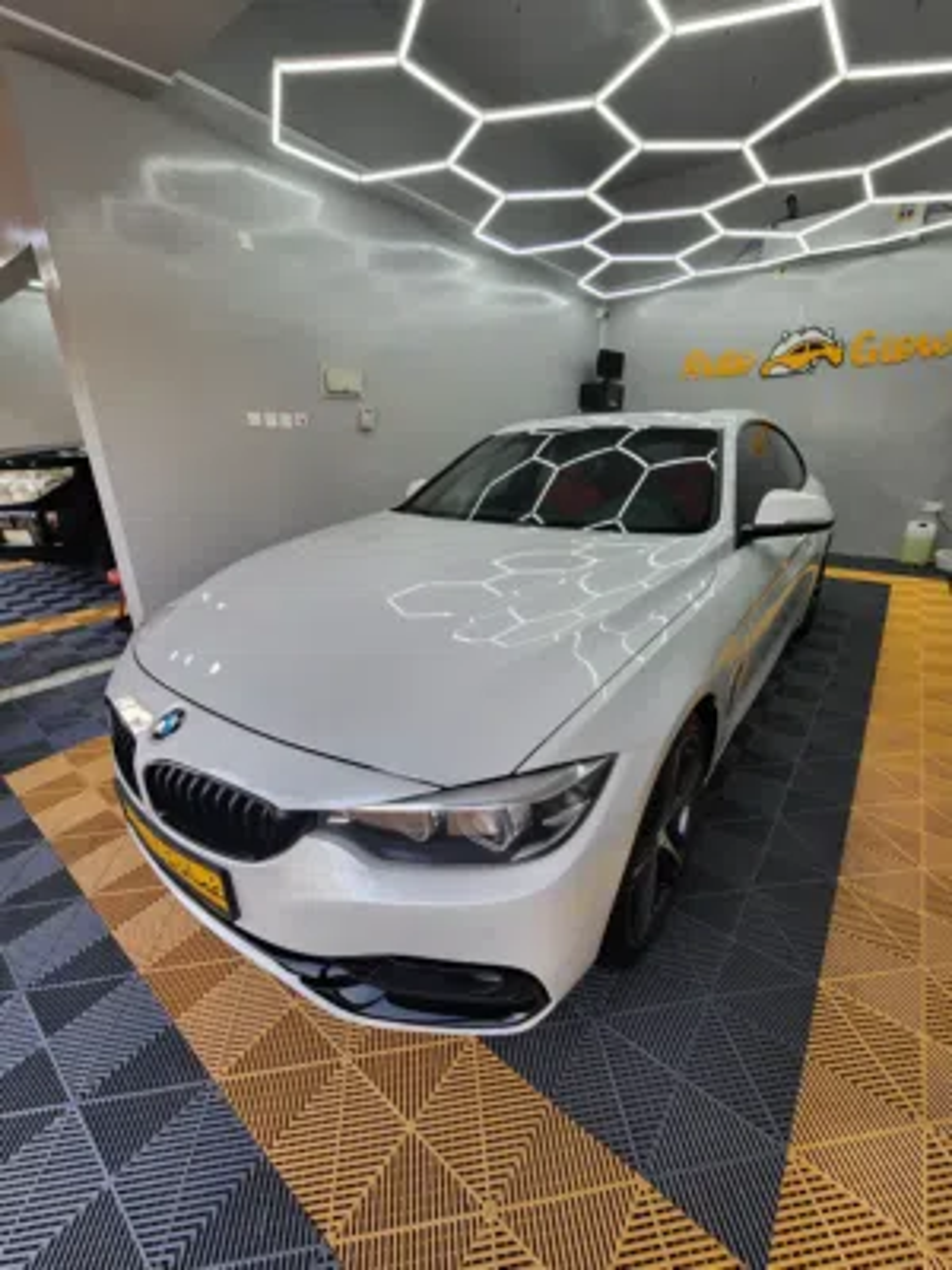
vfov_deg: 106.2
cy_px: 635
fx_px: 477
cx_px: 476
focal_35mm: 13
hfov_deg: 89.9
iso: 50
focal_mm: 2.2
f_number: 2.2
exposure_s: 1/100
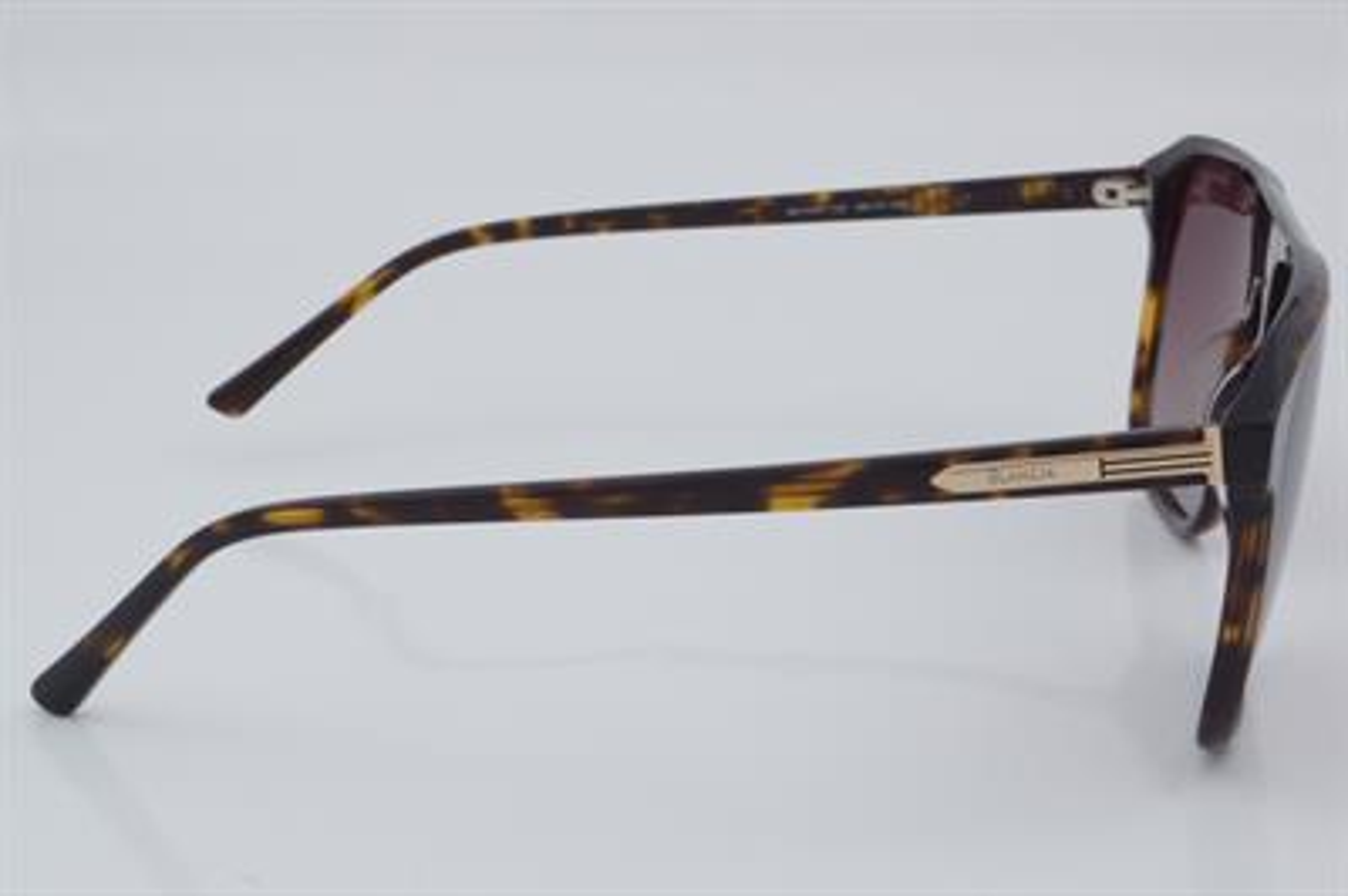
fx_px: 2806
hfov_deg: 27.0
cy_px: 448
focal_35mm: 75
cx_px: 674
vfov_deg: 18.2
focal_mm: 50
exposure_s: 1/4
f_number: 32
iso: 100
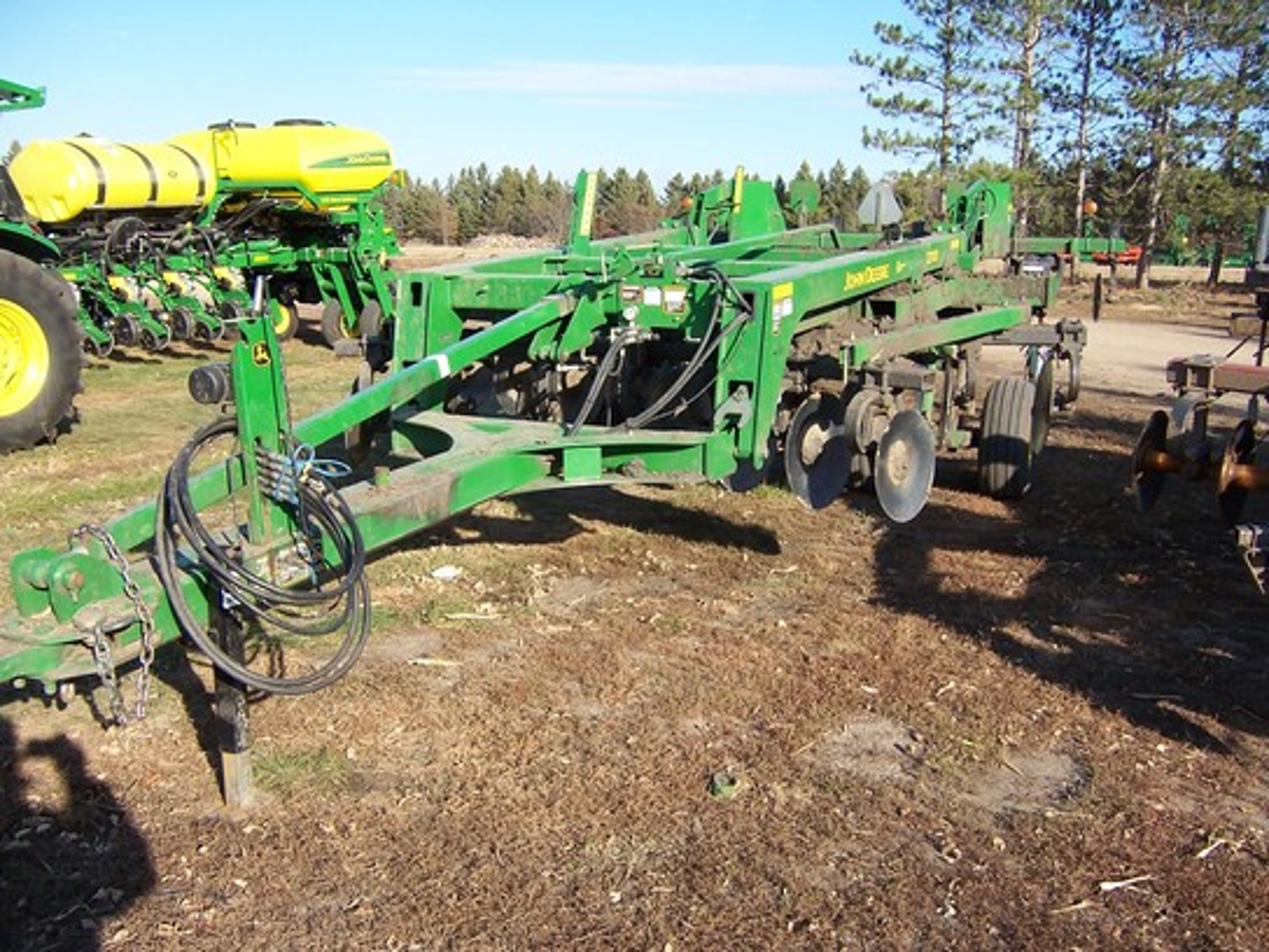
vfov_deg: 42.9
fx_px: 1210
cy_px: 476
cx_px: 634
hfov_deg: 55.4
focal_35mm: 33
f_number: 3.4
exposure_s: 1/500
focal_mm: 5.5
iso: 80
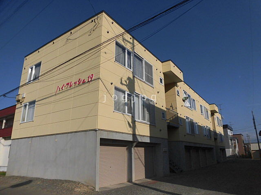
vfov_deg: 56.8
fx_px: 181
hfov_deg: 71.6
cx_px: 130
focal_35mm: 24
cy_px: 98
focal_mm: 4.3
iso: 100
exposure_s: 1/800
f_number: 7.8
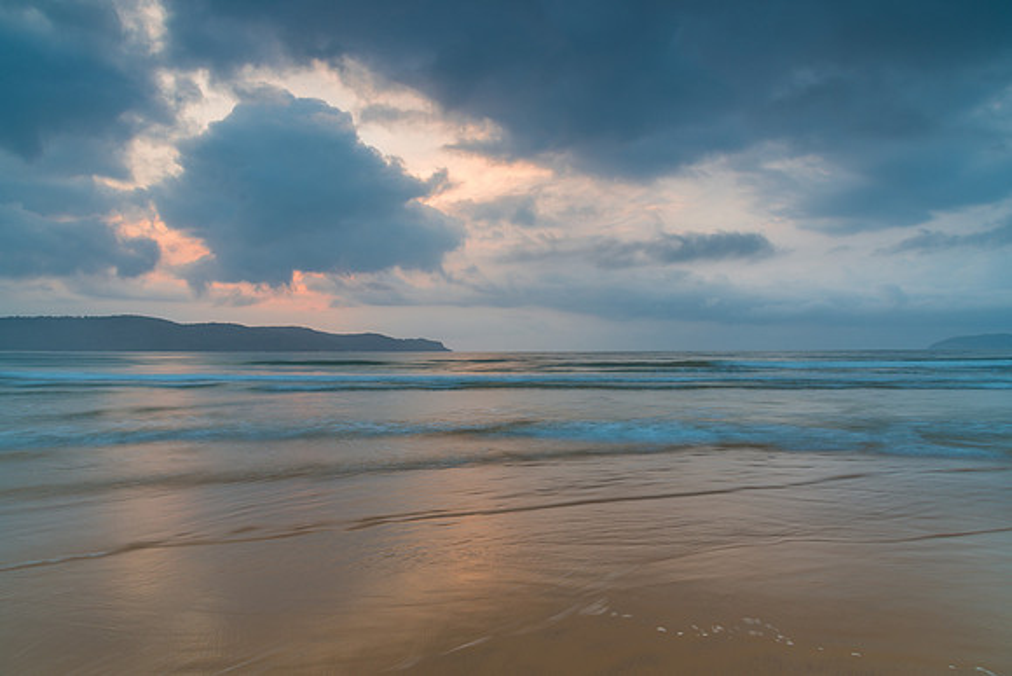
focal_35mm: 24
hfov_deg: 73.3
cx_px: 506
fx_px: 680
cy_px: 338
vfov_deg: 52.8
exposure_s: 1.3
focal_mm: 24
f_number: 10
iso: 31
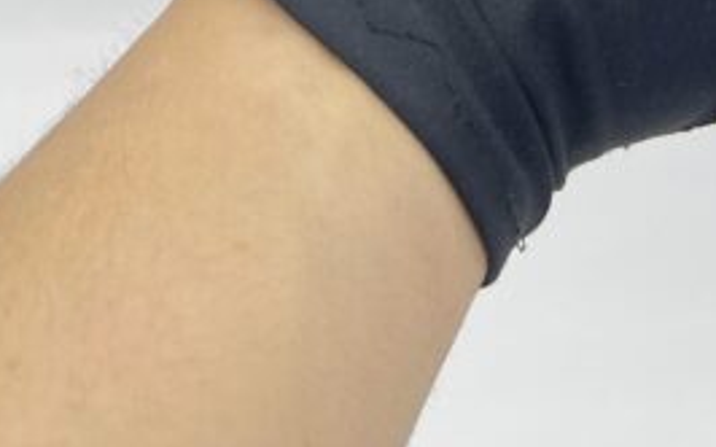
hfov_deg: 18.8
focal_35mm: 106
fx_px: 2068
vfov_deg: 9.8
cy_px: -840
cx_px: 797
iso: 32
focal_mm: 5.7
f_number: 1.5
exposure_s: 1/107
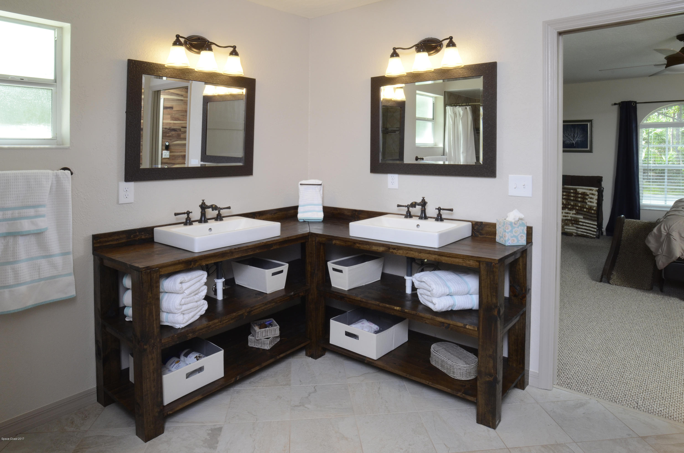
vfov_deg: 59.3
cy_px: 226
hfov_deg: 81.3
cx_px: 342
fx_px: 398
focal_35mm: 21
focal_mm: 14
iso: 400
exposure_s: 1/8
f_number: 16
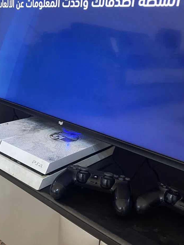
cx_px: 77
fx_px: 269
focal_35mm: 38
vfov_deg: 48.9
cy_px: 133
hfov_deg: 37.6
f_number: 1.8
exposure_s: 1/25
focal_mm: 4.25
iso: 500
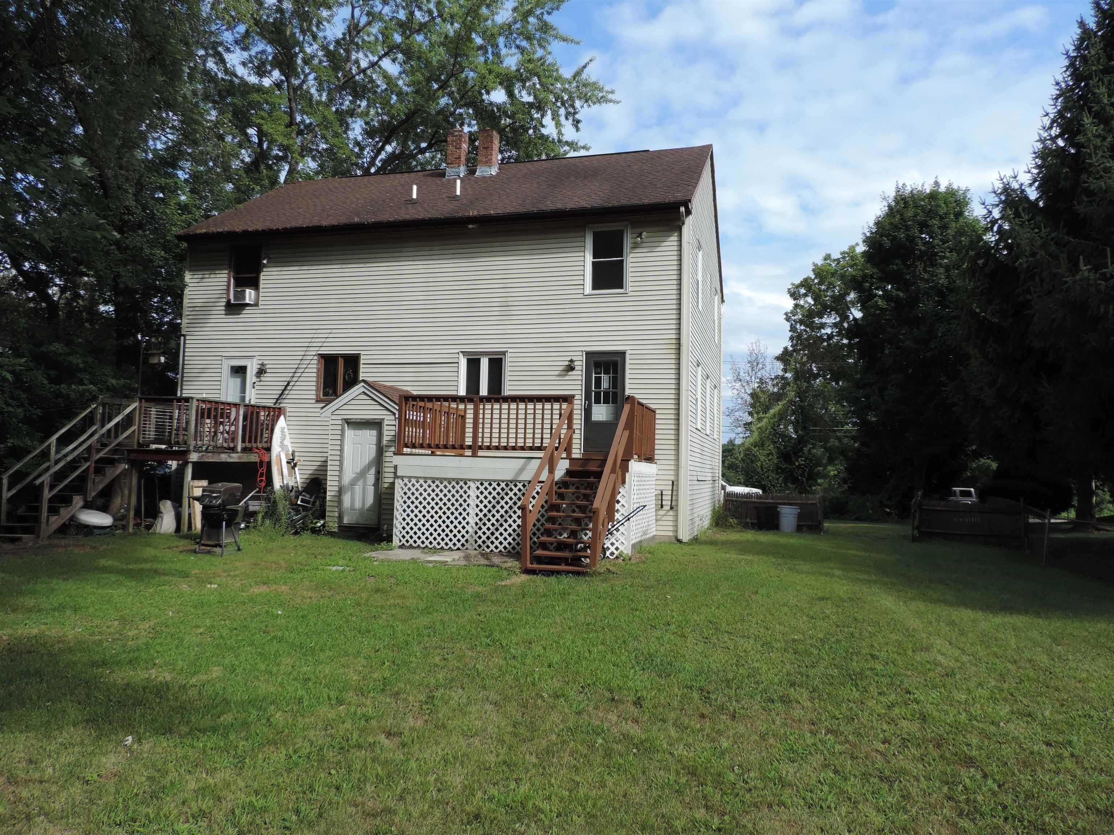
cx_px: 557
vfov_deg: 56.8
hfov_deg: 71.6
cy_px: 418
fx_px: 772
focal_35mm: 24
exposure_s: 1/800
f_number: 3
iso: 80
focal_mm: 4.3
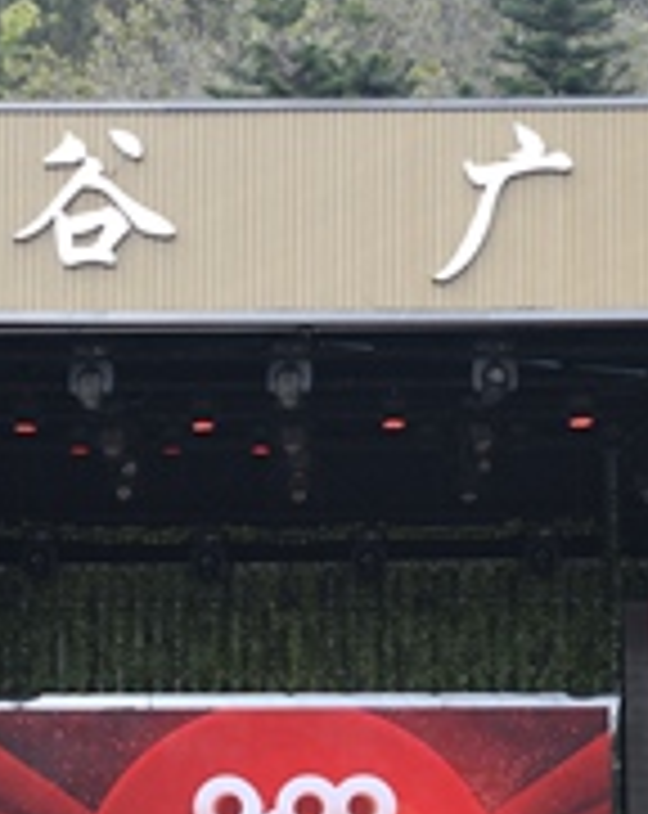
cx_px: 243
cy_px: 769
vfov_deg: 14.5
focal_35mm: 131
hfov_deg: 11.7
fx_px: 3151
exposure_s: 1/200
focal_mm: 42
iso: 160
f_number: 2.8
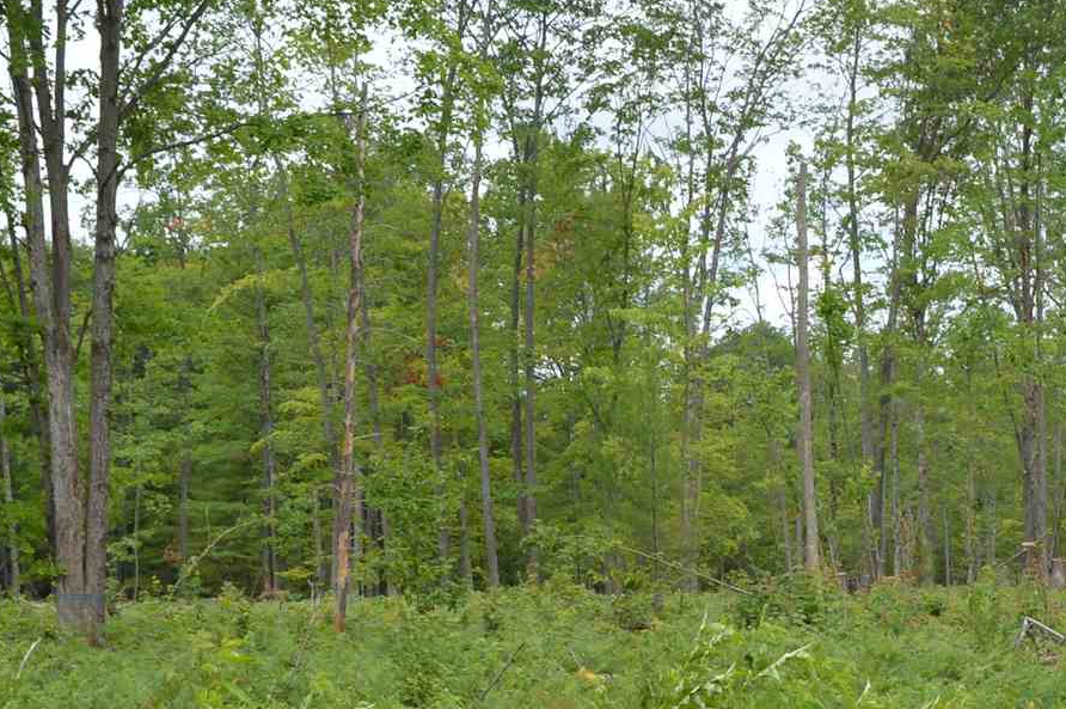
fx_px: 2751
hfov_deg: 21.6
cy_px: 476
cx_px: 862
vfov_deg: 14.6
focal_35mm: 93
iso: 100
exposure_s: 1/200
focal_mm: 18
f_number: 7.1
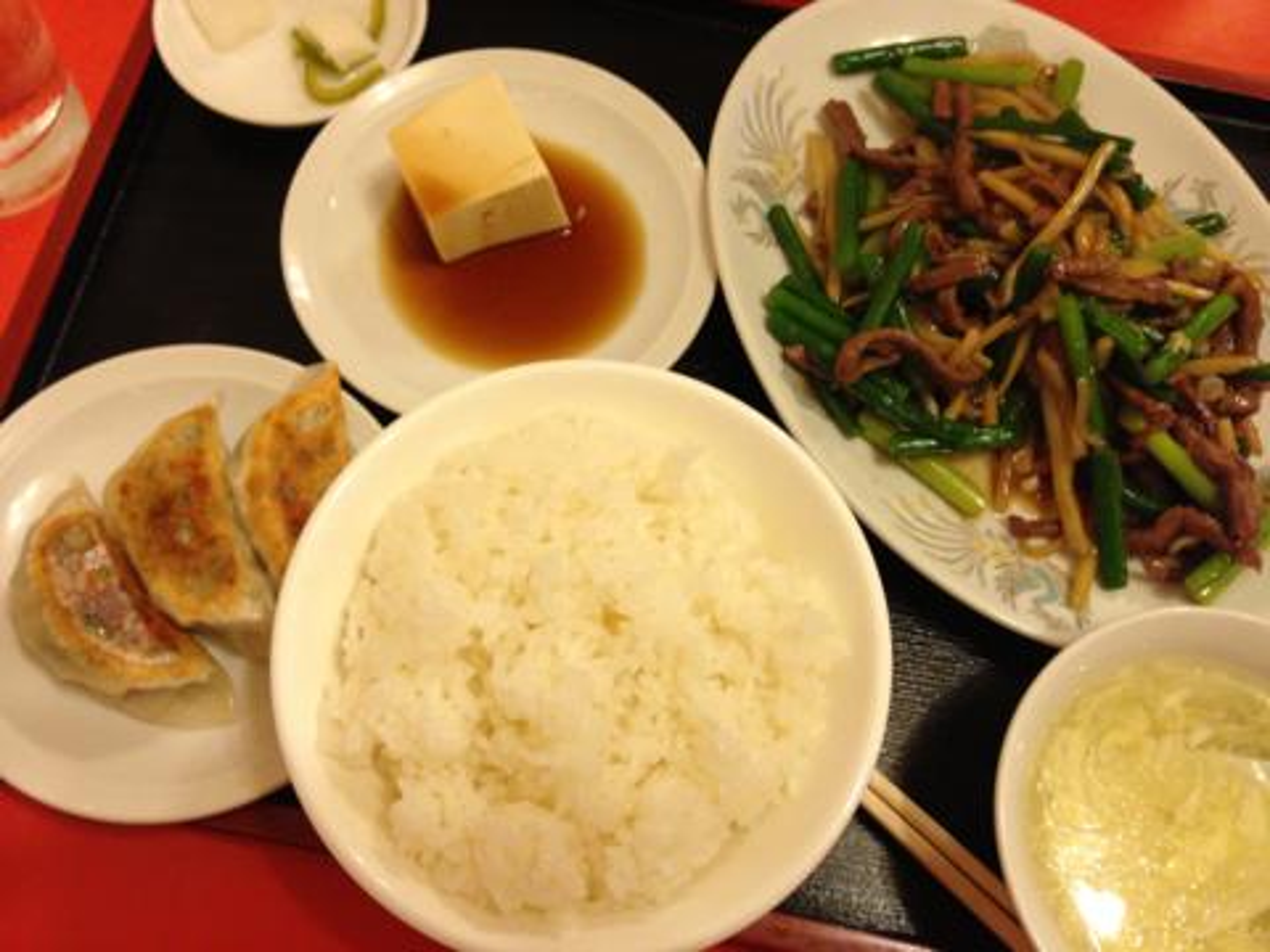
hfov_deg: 55.4
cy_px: 476
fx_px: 1211
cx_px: 635
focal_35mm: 33
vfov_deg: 42.9
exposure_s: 1/20
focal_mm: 4.13
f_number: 2.4
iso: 250
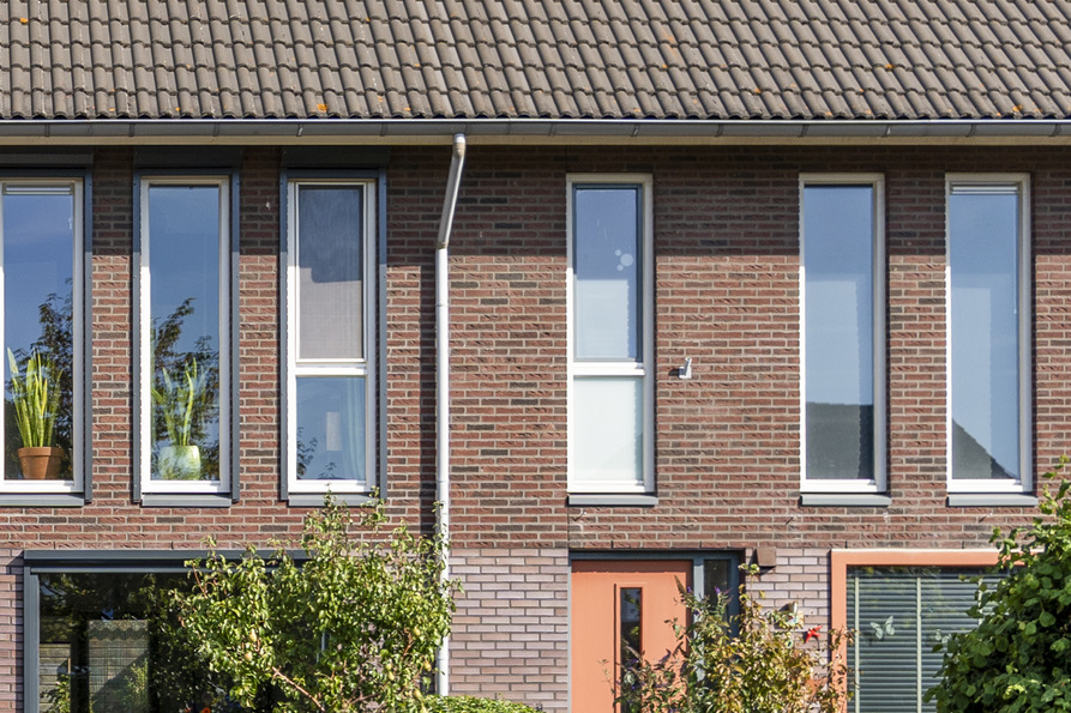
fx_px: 2231
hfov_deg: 25.6
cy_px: 442
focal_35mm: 75
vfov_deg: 18.1
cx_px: -11
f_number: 2.8
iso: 200
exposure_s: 1/1600
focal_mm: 21
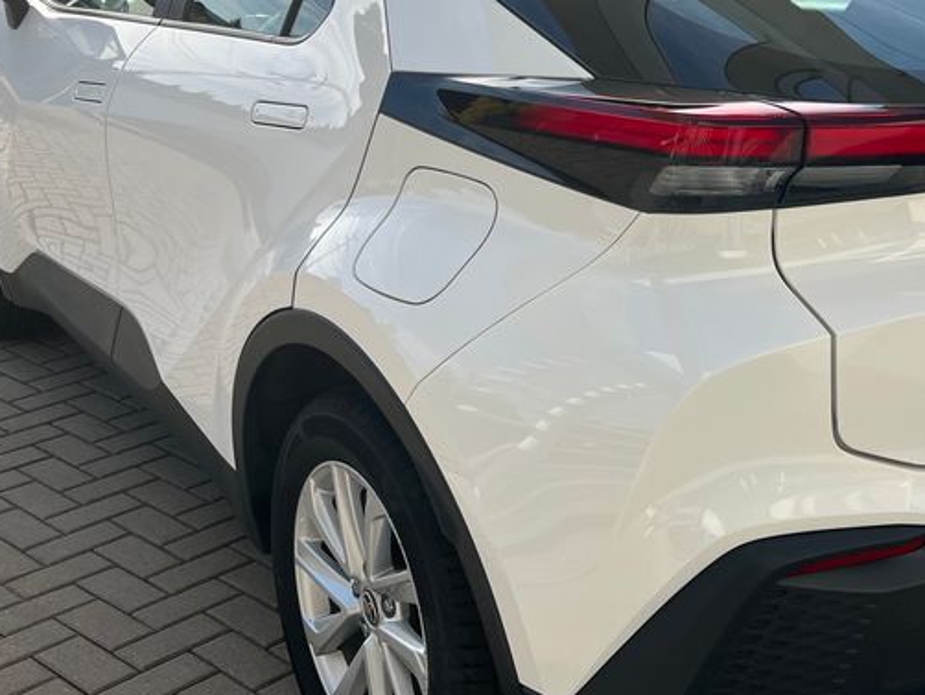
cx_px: 639
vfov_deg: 27.5
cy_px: 295
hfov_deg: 35.7
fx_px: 1417
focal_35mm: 53
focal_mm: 5.1
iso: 50
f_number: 1.6
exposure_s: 1/1957
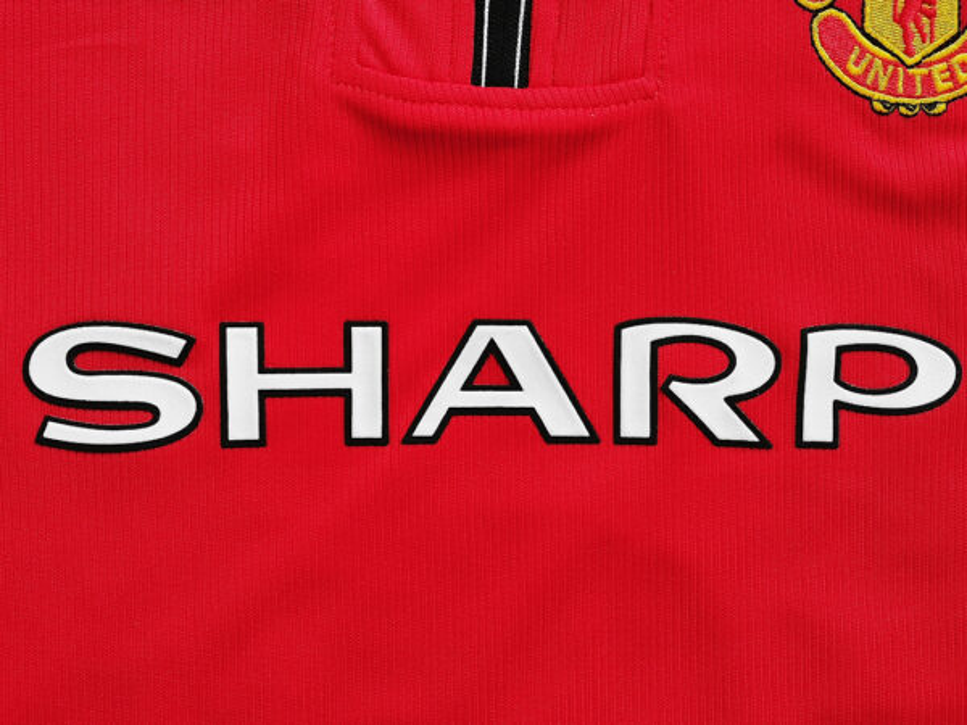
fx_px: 1341
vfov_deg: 30.3
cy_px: 362
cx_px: 484
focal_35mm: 48
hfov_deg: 39.7
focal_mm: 5.58
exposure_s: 1/102
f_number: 1.8
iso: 50
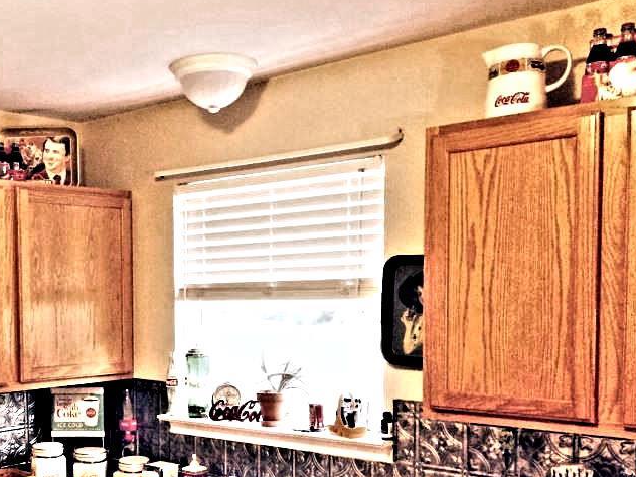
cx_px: 132
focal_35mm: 47
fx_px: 864
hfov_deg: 39.0
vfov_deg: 30.4
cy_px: 357
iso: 320
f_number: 2.2
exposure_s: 1/30
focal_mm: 4.15
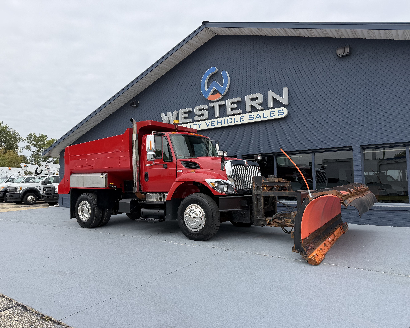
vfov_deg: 56.8
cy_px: 164
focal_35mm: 25
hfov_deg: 68.1
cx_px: 202
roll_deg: +0.5
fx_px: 303
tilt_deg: +4.1
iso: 80
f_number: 1.78
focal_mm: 6.76
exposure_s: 1/3425
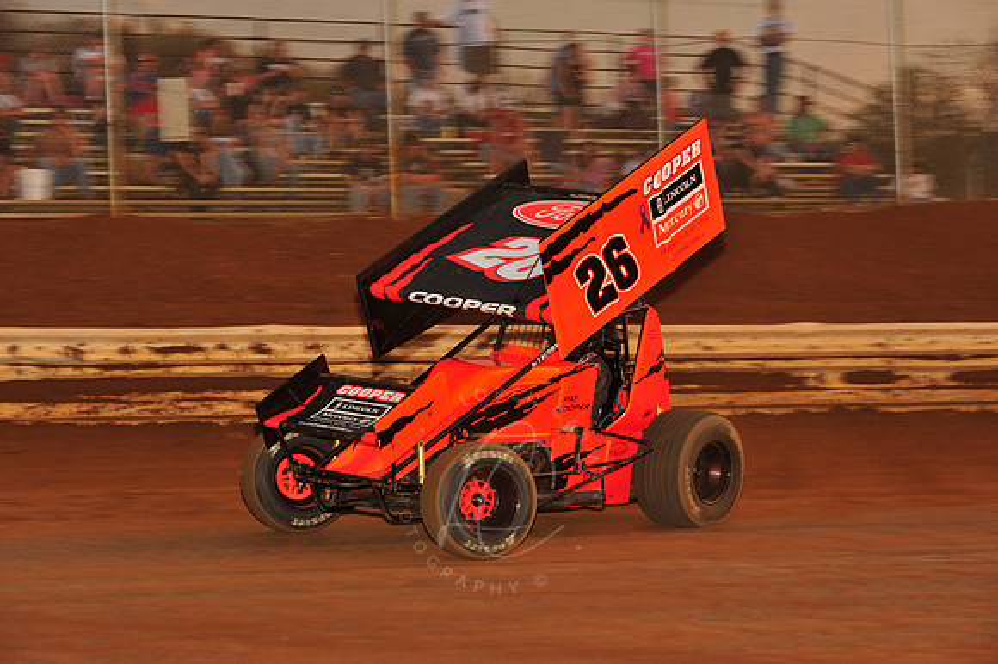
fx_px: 2909
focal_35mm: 105
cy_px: 332
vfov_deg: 13.0
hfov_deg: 19.5
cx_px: 499
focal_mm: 105
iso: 640
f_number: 7.1
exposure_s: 1/250
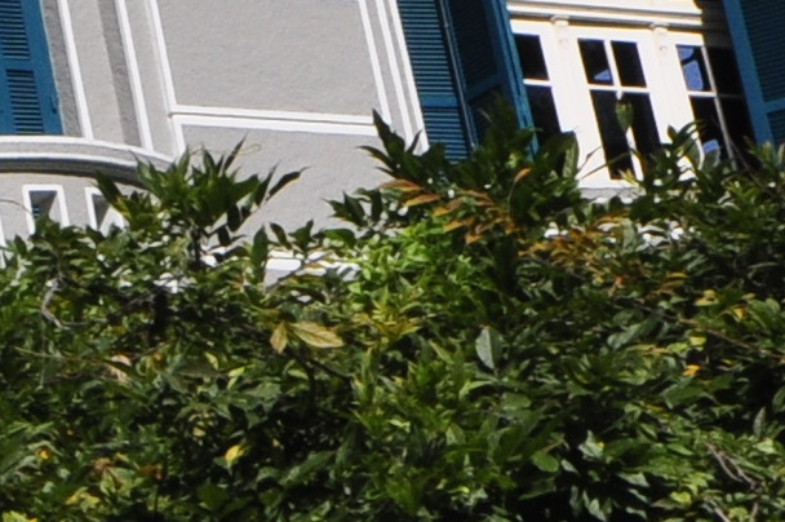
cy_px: 289
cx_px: -1613
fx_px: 3224
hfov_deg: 10.1
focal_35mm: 148
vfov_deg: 9.2
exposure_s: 1/640
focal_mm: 14
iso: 400
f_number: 14
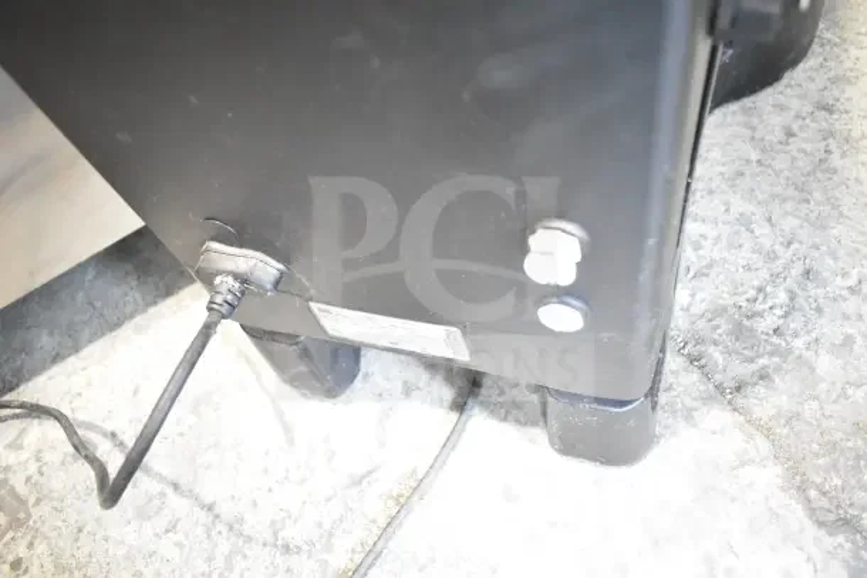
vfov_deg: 48.0
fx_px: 650
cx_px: 434
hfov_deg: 67.4
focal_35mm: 27
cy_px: 289
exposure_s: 1/30
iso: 3200
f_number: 3.5
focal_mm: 18
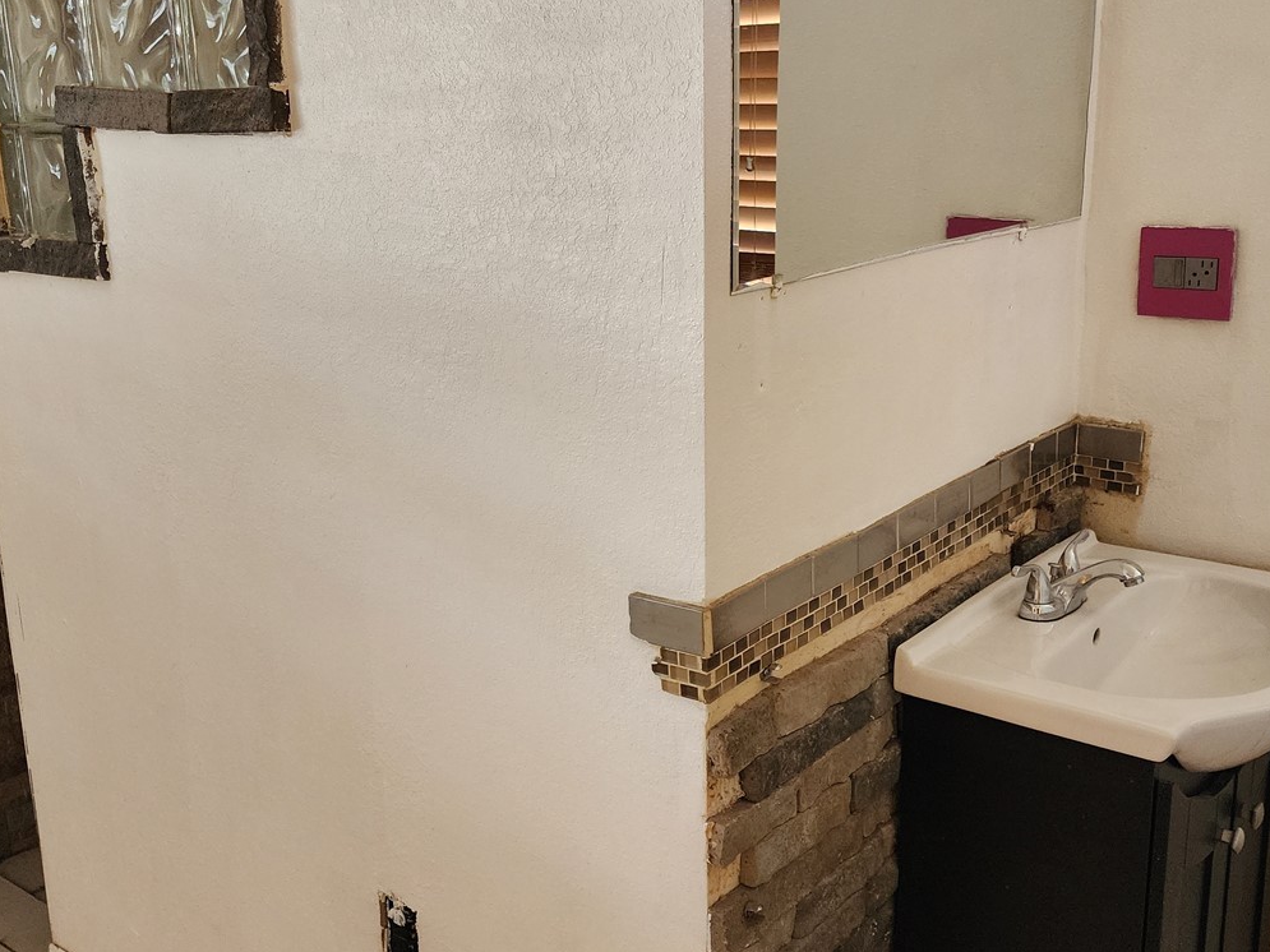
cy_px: 454
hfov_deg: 50.1
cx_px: 689
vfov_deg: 38.6
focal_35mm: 37
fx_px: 1357
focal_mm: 6.4
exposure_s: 1/120
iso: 500
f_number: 1.8
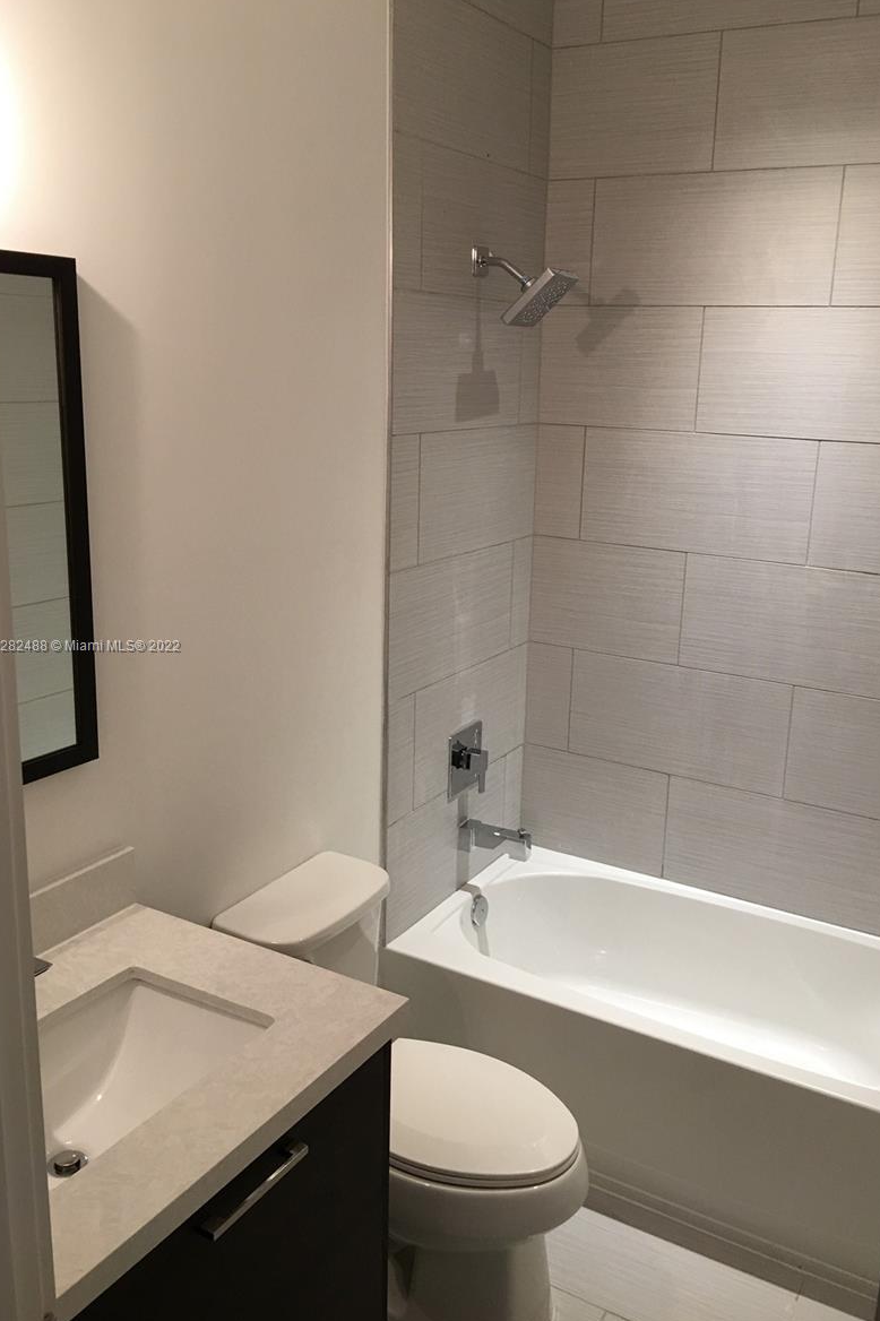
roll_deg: -0.8
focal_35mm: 31
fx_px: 1137
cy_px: 647
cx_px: 482
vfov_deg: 60.3
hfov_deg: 42.3
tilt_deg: -12.2
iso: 40
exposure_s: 1/15
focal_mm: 4.15
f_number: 2.2
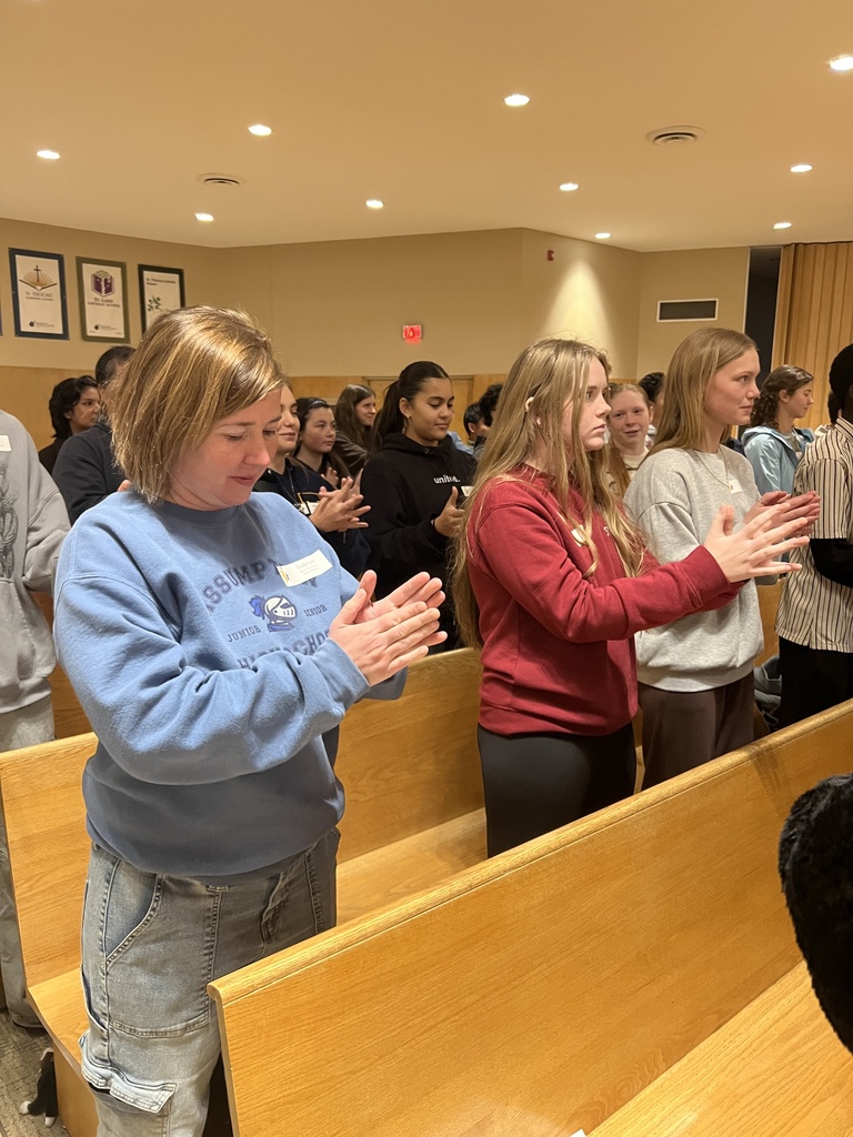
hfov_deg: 53.1
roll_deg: +1.1
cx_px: 426
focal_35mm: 26
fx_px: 854
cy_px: 568
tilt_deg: -10.9
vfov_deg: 67.3
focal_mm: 5.7
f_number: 1.5
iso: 500
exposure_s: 1/60
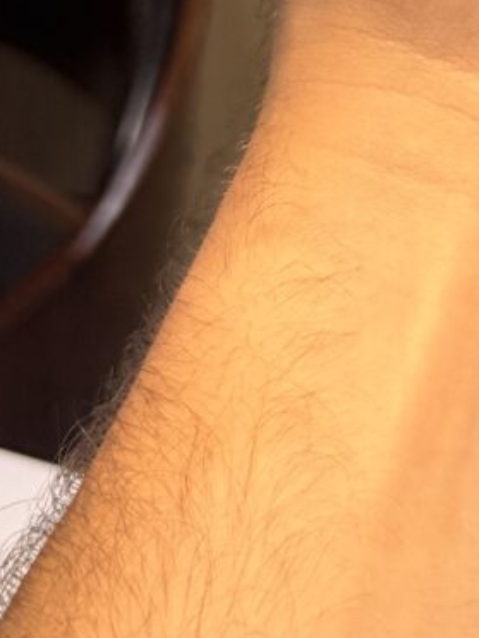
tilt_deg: -17.1
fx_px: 3044
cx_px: 1238
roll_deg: -1.5
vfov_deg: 11.1
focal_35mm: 165
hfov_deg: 8.1
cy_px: -520
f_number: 1.78
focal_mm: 6.76
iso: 64
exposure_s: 1/293
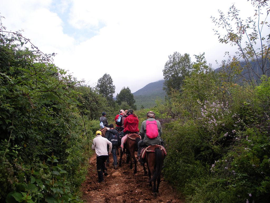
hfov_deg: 51.4
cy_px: 102
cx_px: 135
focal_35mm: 36
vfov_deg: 39.7
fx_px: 281
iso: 64
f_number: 3.5
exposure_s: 1/244
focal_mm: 6.3
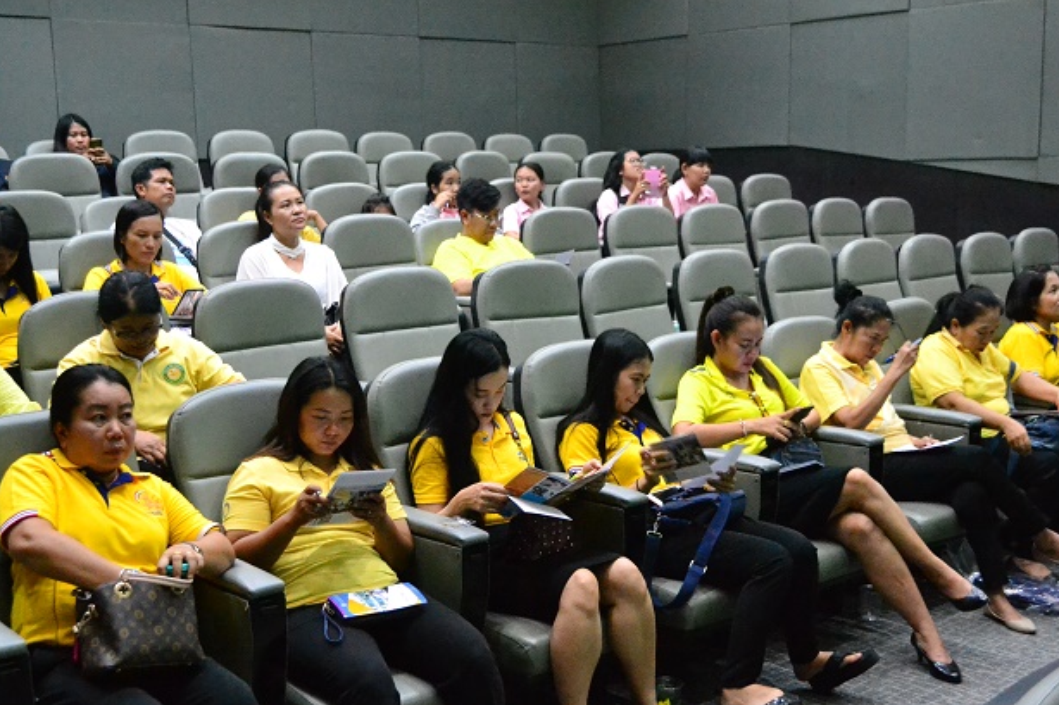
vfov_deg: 31.0
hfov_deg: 45.4
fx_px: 1265
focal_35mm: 43
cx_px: 504
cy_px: 446
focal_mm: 22
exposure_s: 1/60
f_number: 4
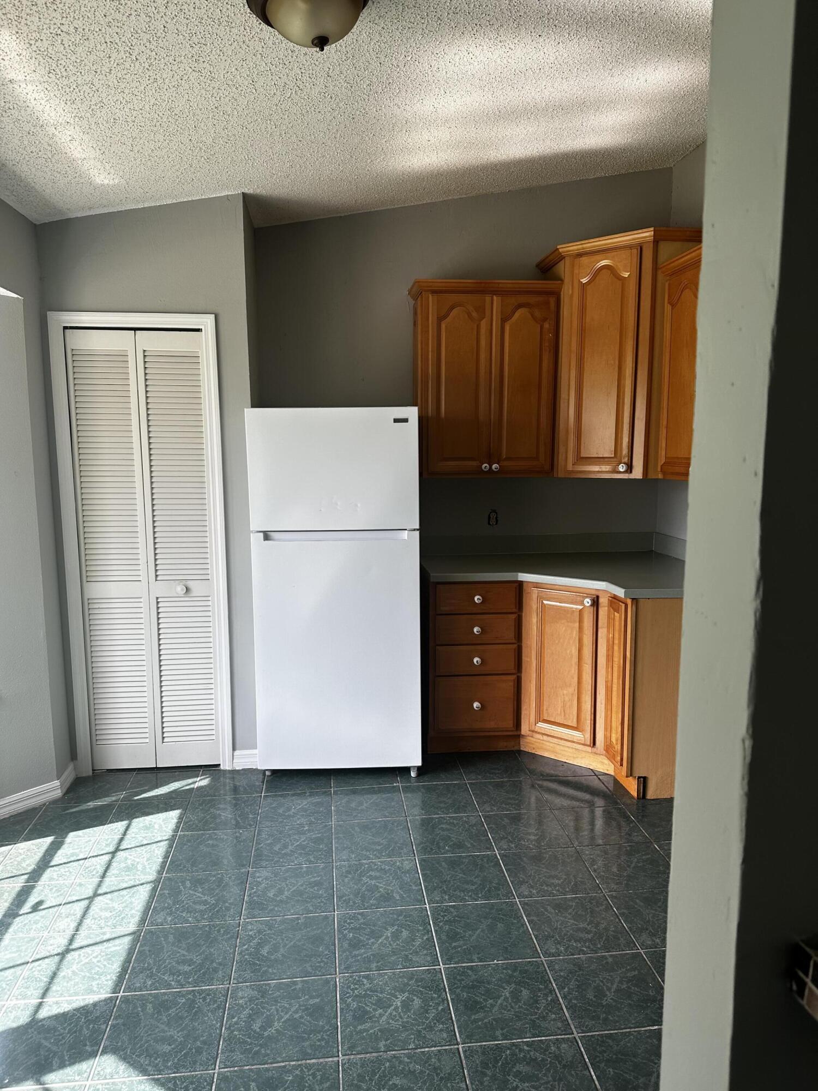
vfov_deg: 71.6
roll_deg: +0.2
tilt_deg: -8.3
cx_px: 409
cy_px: 546
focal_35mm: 24
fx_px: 756
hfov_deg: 56.8
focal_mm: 6.86
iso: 80
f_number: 1.78
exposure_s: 1/347
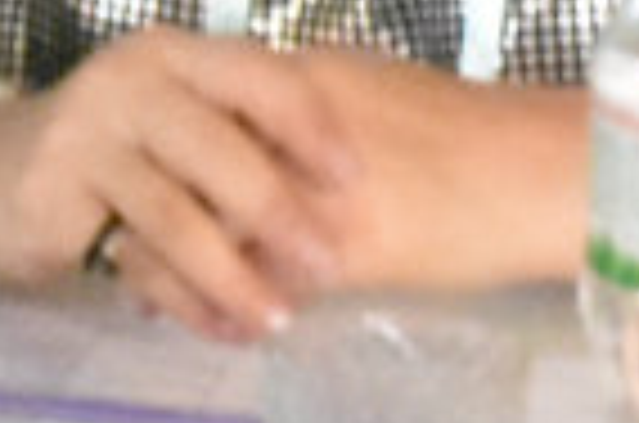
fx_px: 8837
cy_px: -1037
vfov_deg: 2.7
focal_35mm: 499
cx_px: -1058
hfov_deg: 4.0
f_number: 4.5
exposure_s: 1/40
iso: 25600
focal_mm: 46
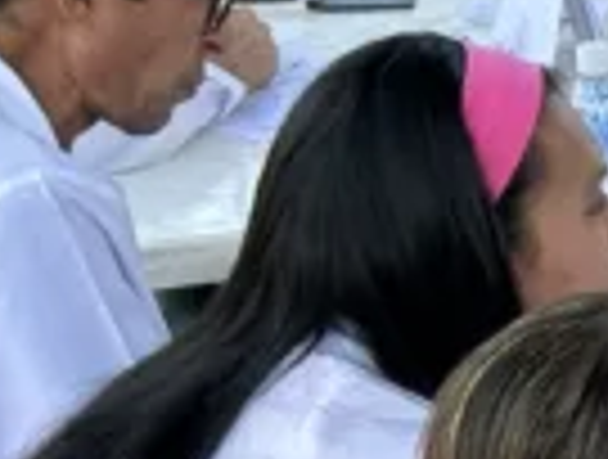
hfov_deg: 6.9
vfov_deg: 5.6
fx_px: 4685
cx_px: 1549
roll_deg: -0.4
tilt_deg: -19.7
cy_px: 295
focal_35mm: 266
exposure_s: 1/227
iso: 64
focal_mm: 6.86
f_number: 1.78
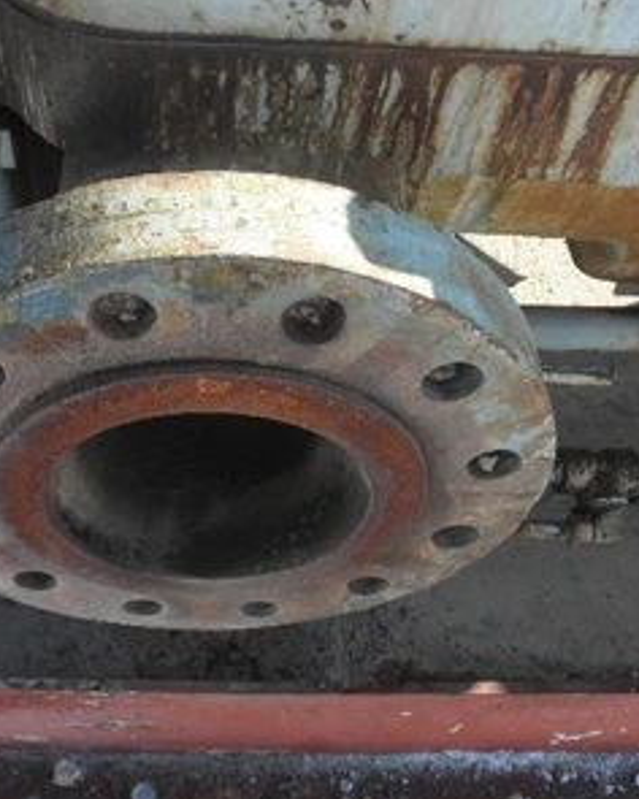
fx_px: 875
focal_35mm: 37
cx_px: 195
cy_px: 401
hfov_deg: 39.5
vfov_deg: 49.1
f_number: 3
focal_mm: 5
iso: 64
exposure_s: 1/400
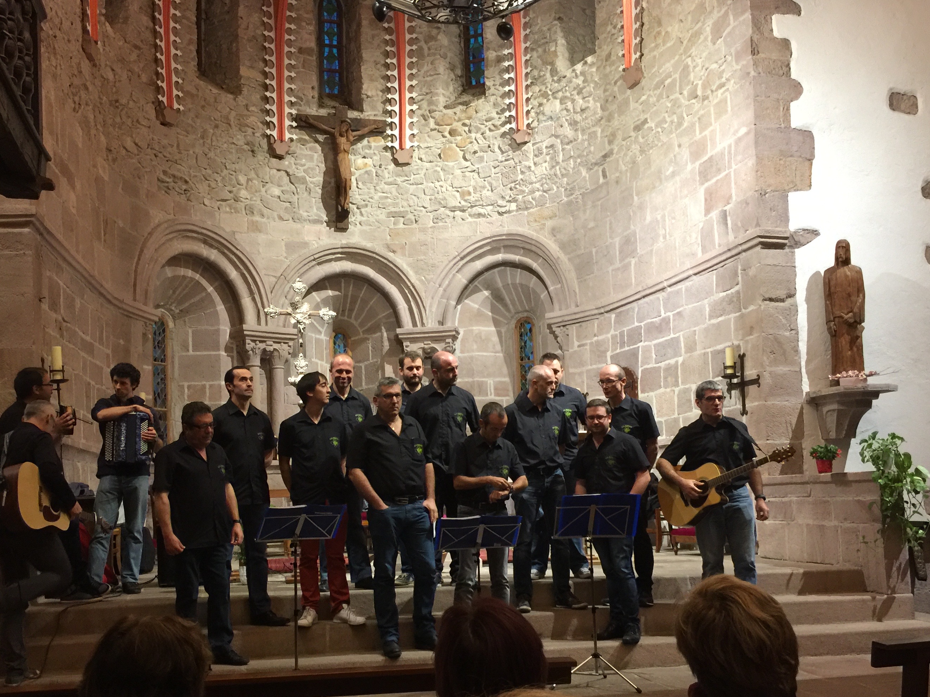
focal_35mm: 36
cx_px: 434
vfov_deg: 39.4
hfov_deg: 51.3
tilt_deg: +4.1
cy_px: 427
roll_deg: +1.0
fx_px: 967
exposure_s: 1/10
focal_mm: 4.15
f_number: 2.2
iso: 125
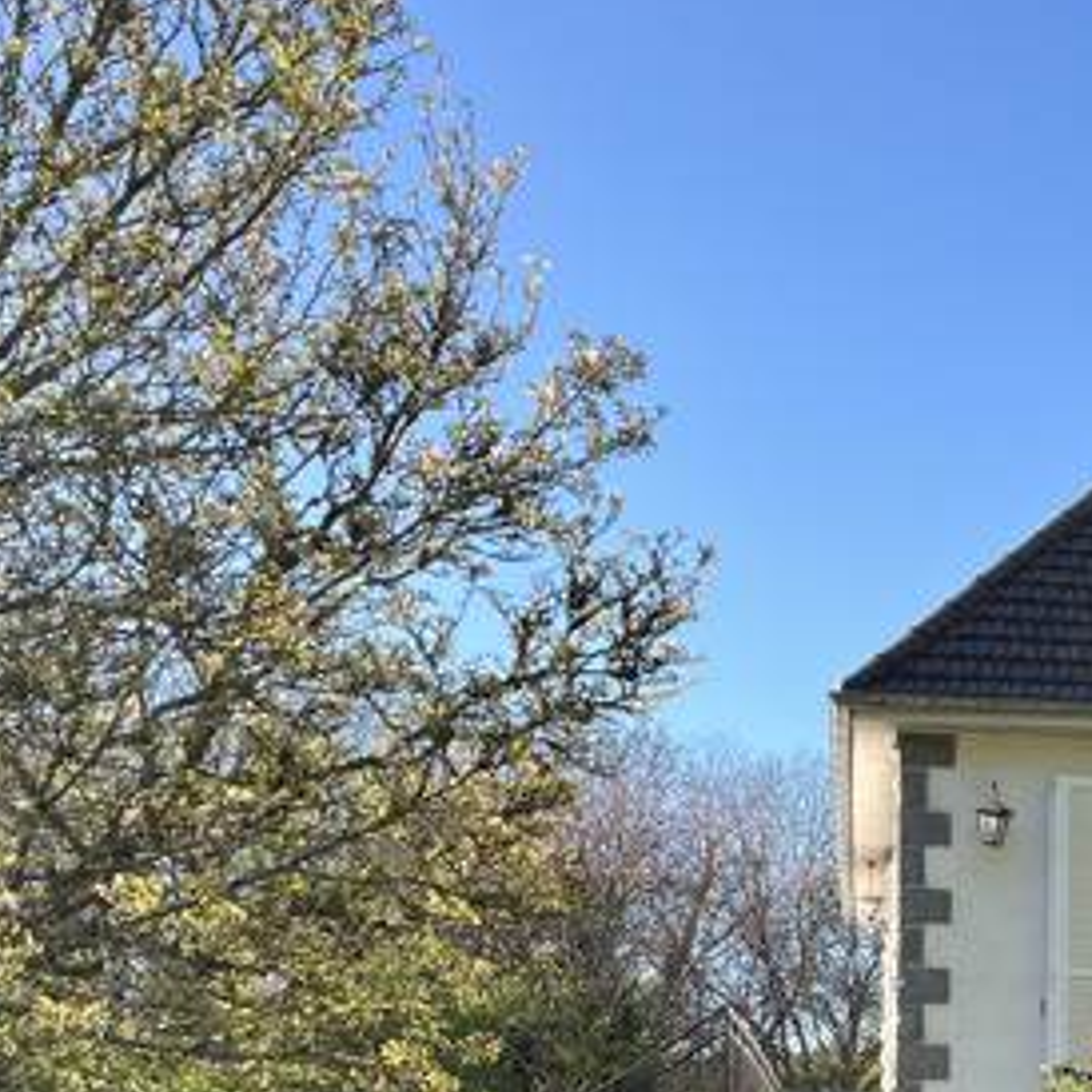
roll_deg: +0.7
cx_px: 1391
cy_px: 1020
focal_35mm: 67
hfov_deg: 23.1
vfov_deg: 24.8
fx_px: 2391
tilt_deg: +5.6
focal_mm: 5.1
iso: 50
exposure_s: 1/864
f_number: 1.6
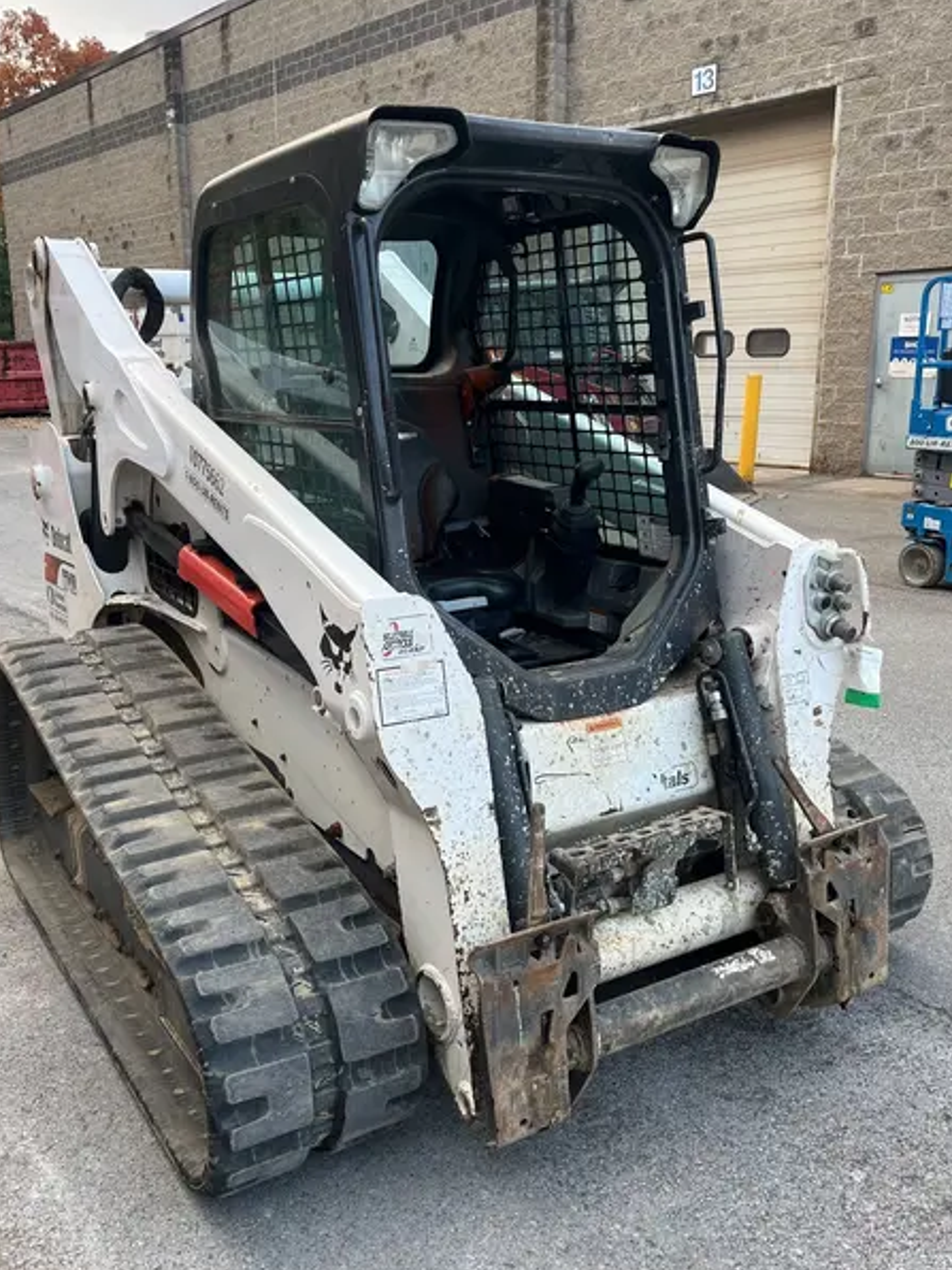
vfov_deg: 56.8
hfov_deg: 44.2
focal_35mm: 32
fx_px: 1173
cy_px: 649
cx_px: 475
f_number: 1.6
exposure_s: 1/215
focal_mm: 5.1
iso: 40
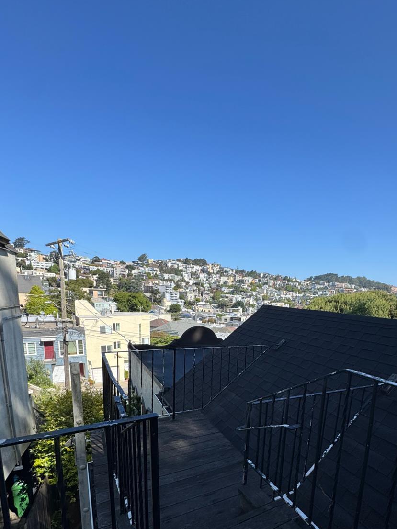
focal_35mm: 19
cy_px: 349
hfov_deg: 67.7
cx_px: 246
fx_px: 290
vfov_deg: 82.0
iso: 50
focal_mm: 2.22
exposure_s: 1/1217
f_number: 2.2
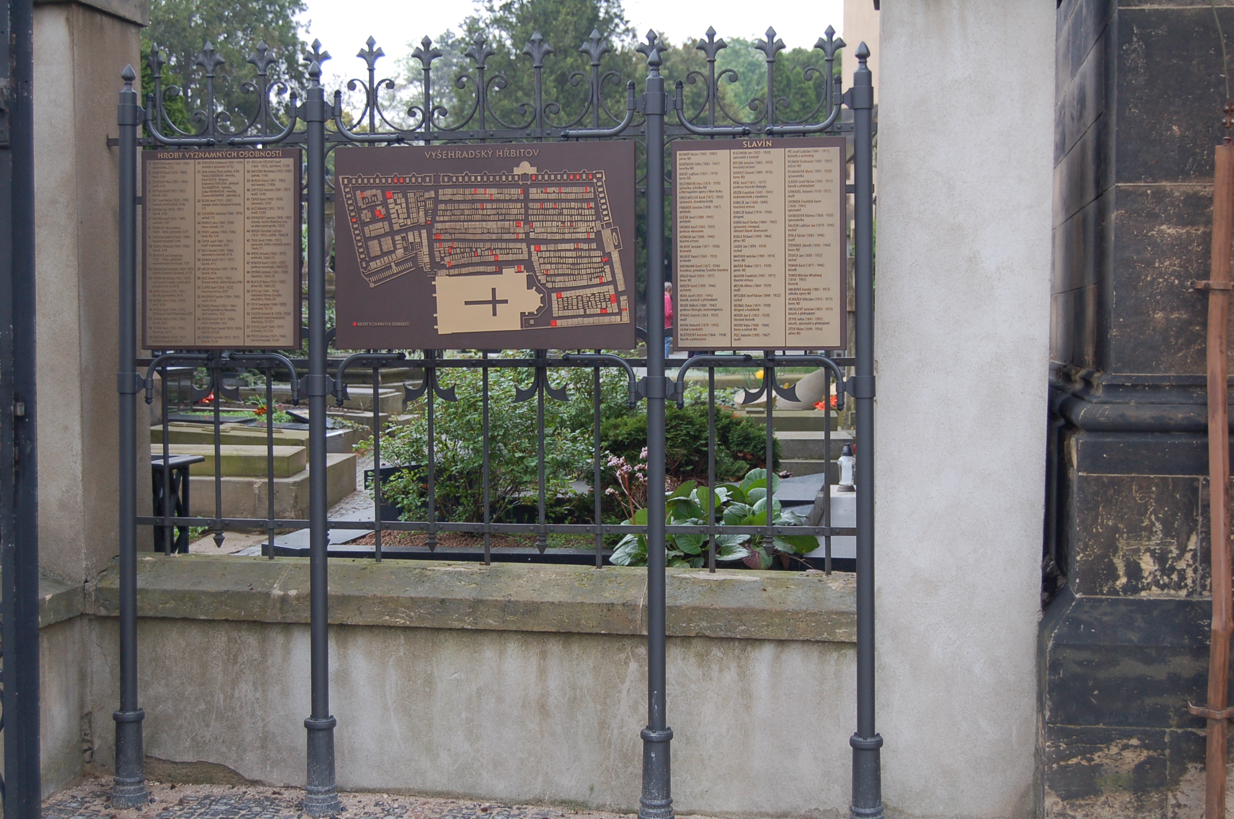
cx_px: 617
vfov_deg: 25.7
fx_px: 1797
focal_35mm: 52
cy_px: 410
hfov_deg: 37.9
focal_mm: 35
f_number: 5
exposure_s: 1/100
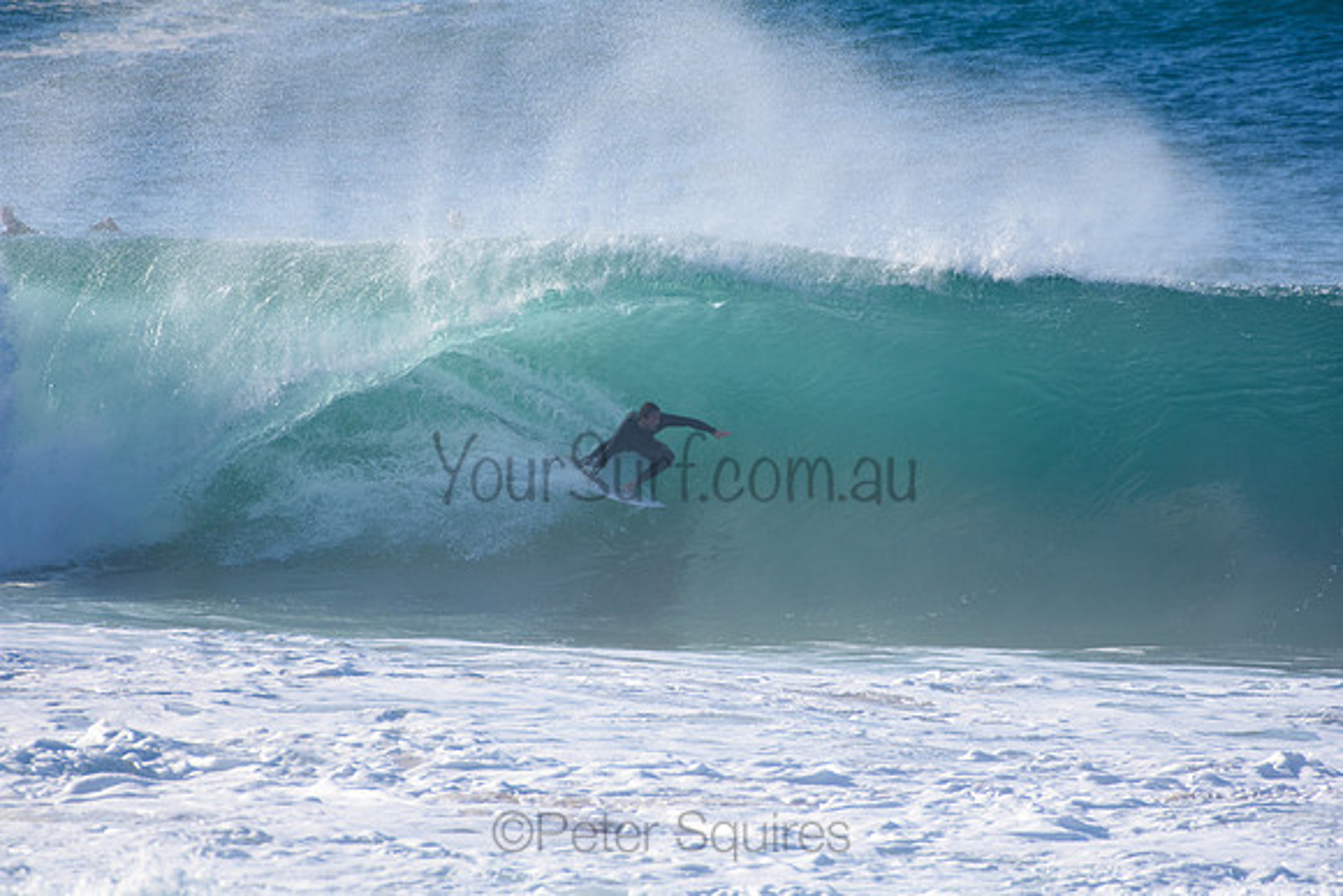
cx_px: 672
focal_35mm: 750
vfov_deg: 1.8
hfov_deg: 2.7
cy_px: 448
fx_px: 27984
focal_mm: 500
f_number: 5.6
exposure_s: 1/2000
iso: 400
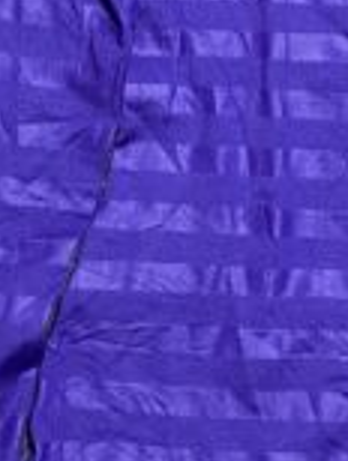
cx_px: 498
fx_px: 1203
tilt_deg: -55.1
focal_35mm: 90
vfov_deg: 20.8
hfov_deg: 15.4
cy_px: -31
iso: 160
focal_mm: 4.2
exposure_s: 1/50
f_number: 1.6
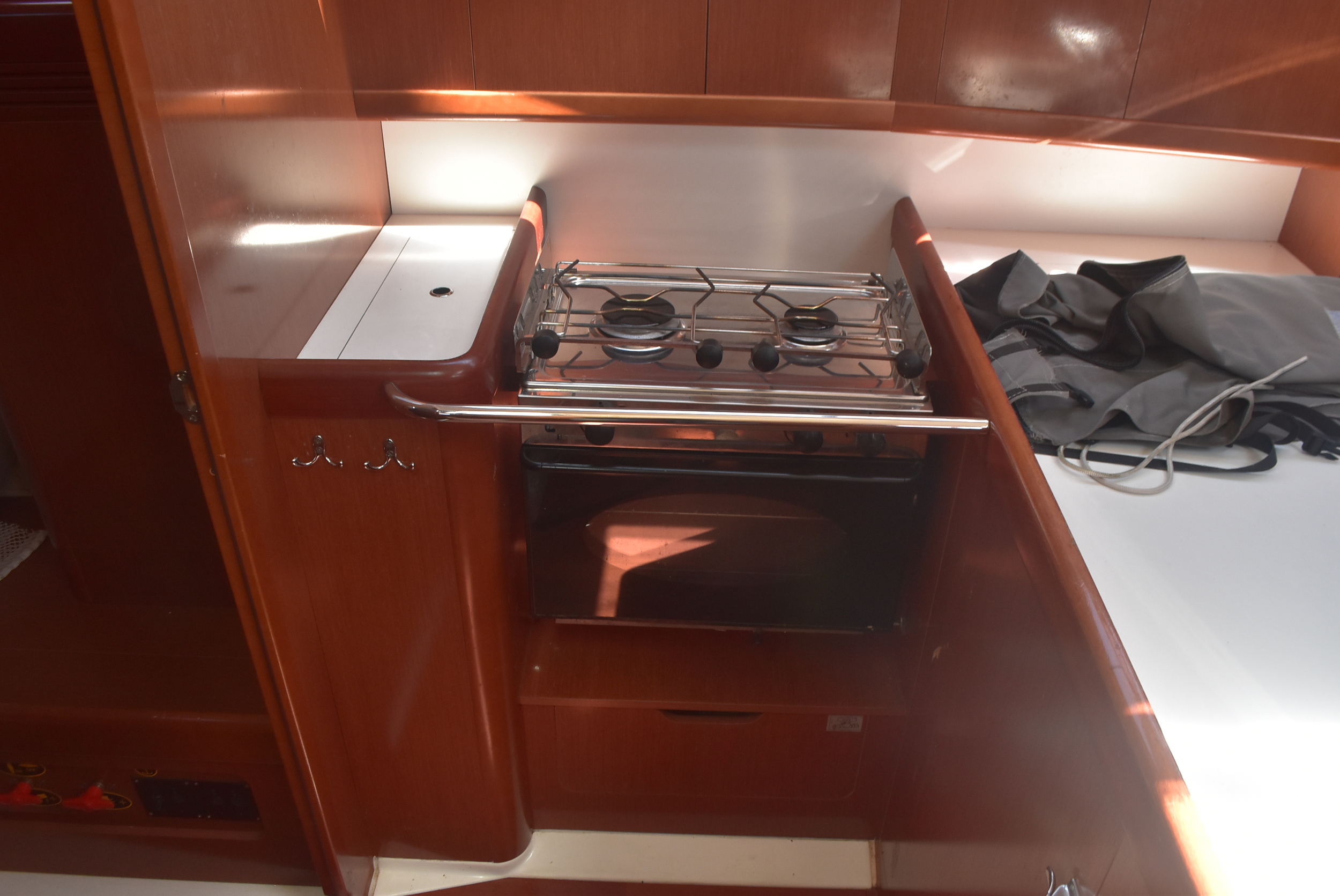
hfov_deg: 67.3
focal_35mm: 27
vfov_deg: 48.0
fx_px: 1006
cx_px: 670
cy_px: 448
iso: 1000
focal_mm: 18
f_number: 8
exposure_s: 1/60
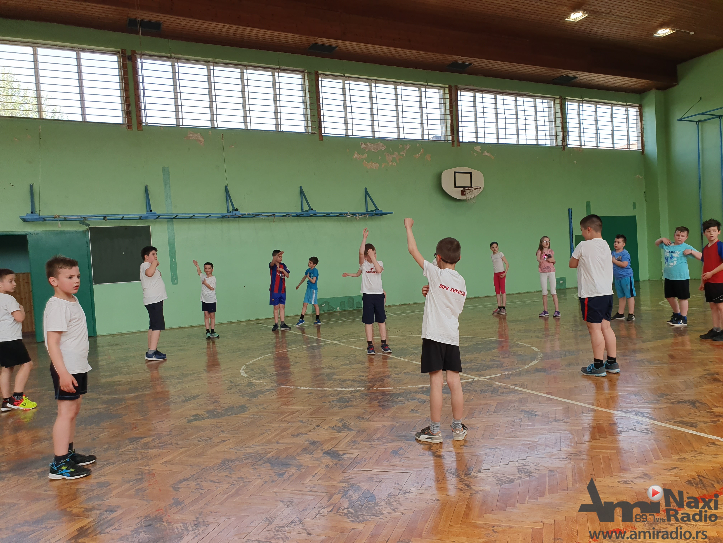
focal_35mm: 26
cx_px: 362
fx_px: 543
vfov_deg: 53.1
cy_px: 272
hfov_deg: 67.3
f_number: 2.4
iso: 50
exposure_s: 1/268
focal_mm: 4.32
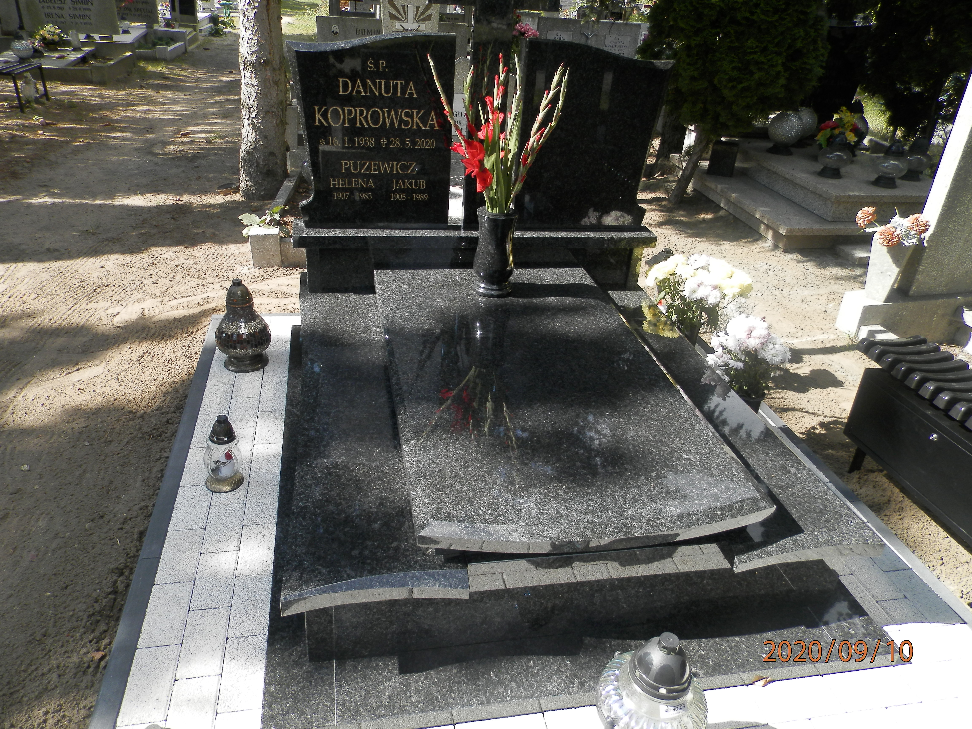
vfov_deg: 54.9
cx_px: 486
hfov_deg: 69.4
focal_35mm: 25
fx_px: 702
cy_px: 364
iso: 80
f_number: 3.1
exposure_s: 1/320
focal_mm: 4.5
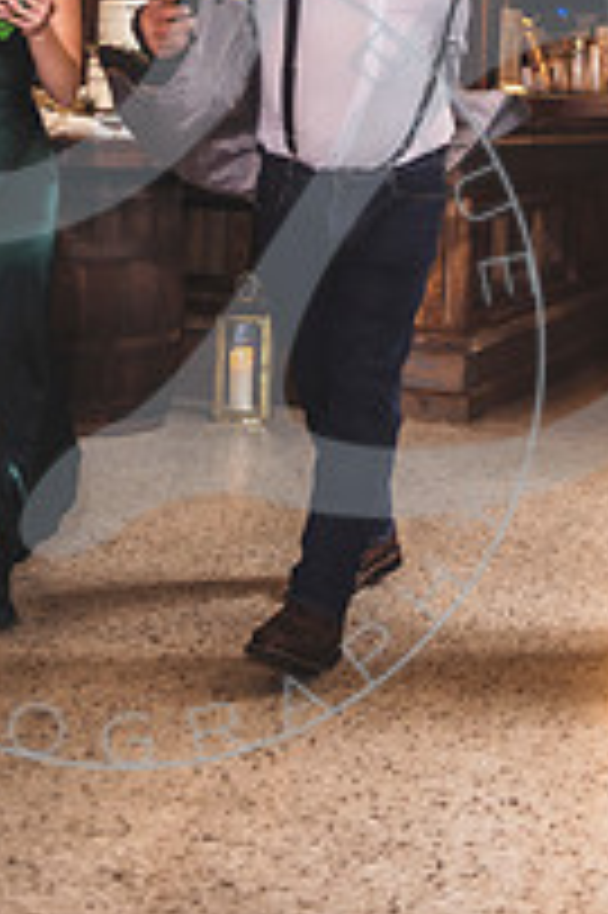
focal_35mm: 71
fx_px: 1802
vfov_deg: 27.0
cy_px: 9
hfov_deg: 19.2
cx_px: 329
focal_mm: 32
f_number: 2.8
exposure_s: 1/100
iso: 100
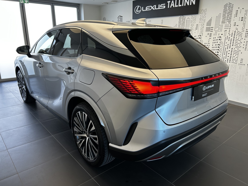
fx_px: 186
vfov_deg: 53.1
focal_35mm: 26
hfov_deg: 67.3
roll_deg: -0.8
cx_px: 124
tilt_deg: -16.8
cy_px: 93
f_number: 1.5
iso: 50
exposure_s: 1/121
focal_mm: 5.7
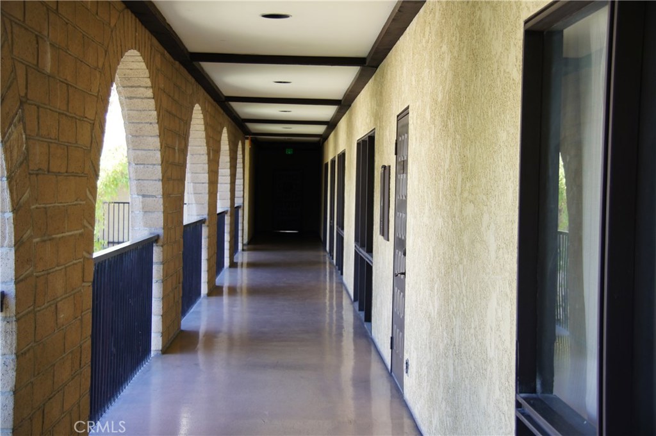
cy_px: 218
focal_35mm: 52
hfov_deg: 37.9
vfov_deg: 25.7
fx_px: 955
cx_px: 328
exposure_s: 1/60
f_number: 4.5
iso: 160
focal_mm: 35
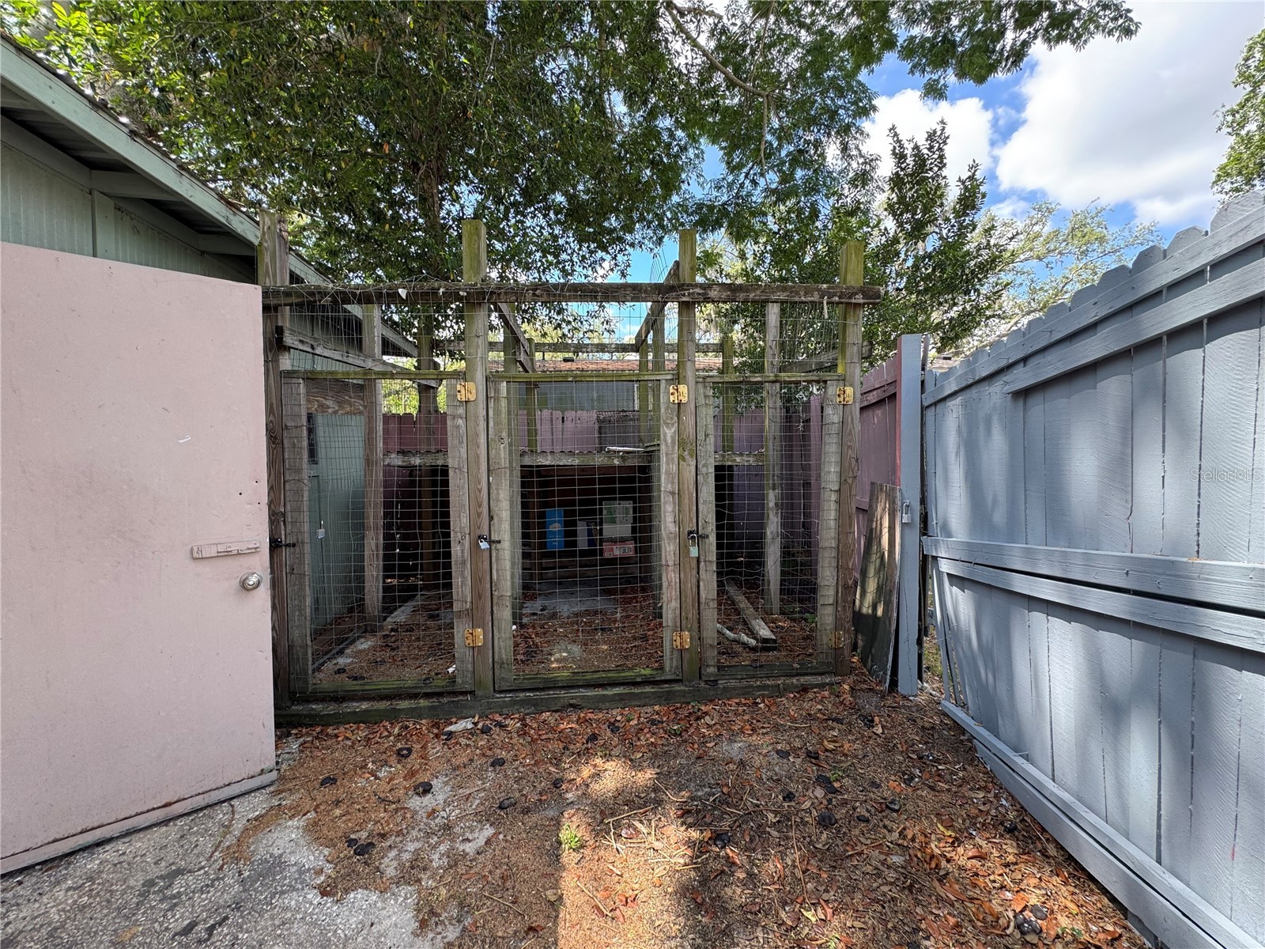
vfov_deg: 85.7
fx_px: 512
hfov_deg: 102.1
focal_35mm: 14
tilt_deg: -2.3
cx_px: 632
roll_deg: +2.2
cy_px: 474
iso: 40
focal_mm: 2.22
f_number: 2.2
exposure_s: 1/110
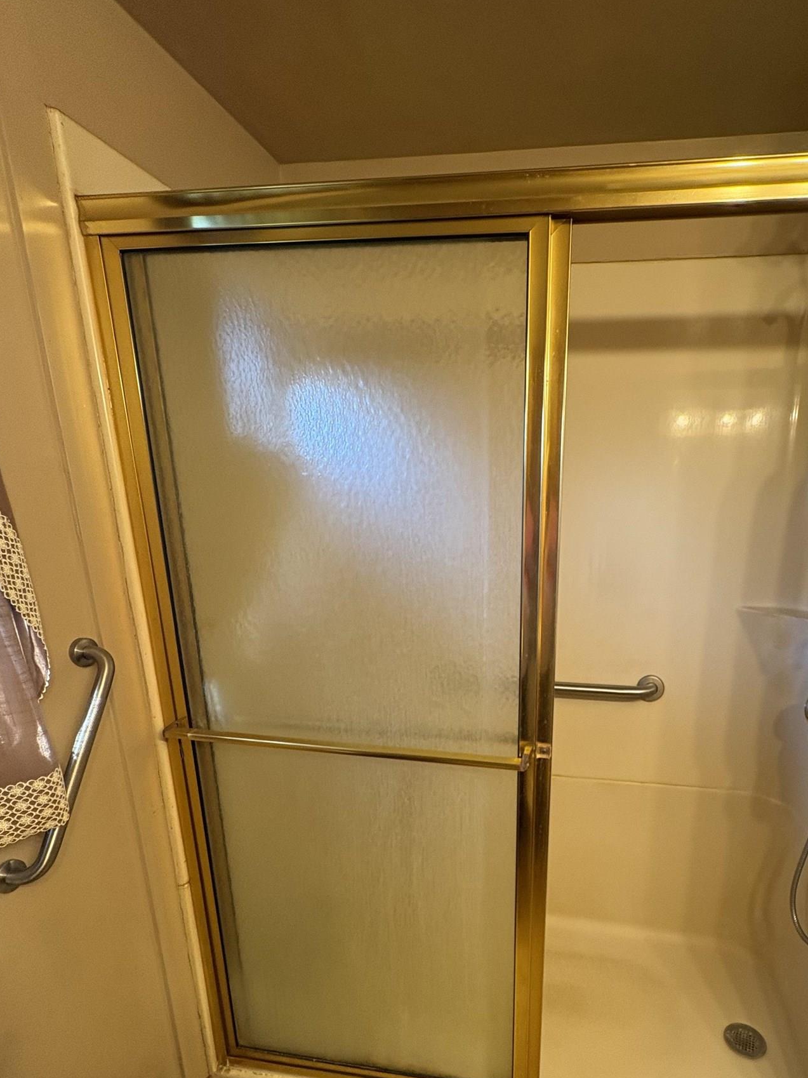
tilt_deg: -15.0
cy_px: 664
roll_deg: -0.8
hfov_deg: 67.2
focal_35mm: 19
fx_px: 591
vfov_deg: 83.3
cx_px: 524
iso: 200
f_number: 2.2
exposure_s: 1/60
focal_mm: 2.22
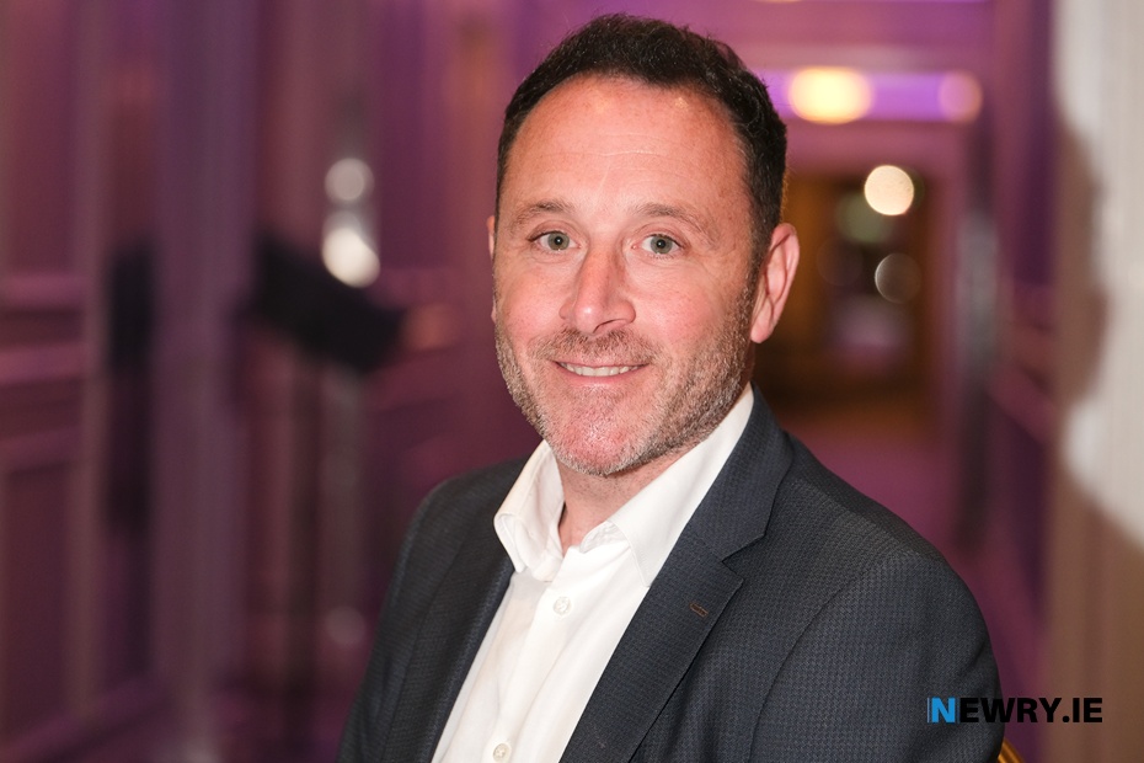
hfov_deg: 15.1
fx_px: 4321
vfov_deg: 10.1
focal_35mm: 136
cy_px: 382
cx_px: 572
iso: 800
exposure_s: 1/125
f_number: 2.8
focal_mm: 90.6
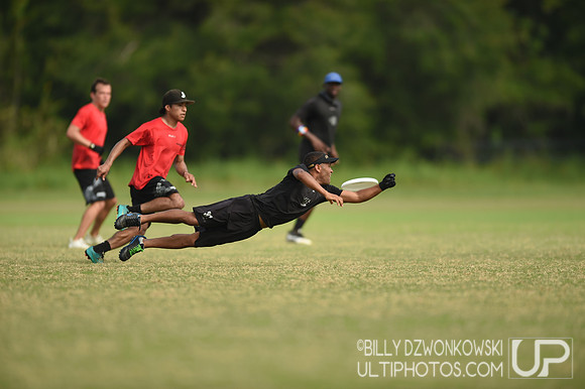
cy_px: 194
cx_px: 292
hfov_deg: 5.2
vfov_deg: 3.4
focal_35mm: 400
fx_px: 6496
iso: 160
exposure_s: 1/2000
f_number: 2.8
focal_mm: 400
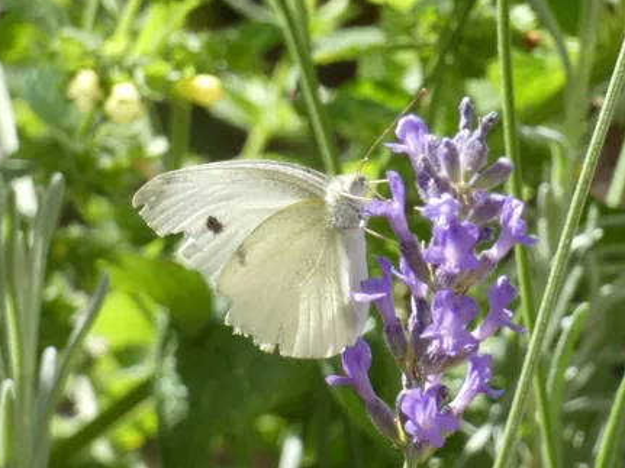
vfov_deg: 3.7
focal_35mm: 407
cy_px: 274
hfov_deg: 4.9
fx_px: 7346
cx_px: 371
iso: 80
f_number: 5.5
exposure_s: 1/125
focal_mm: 49.1
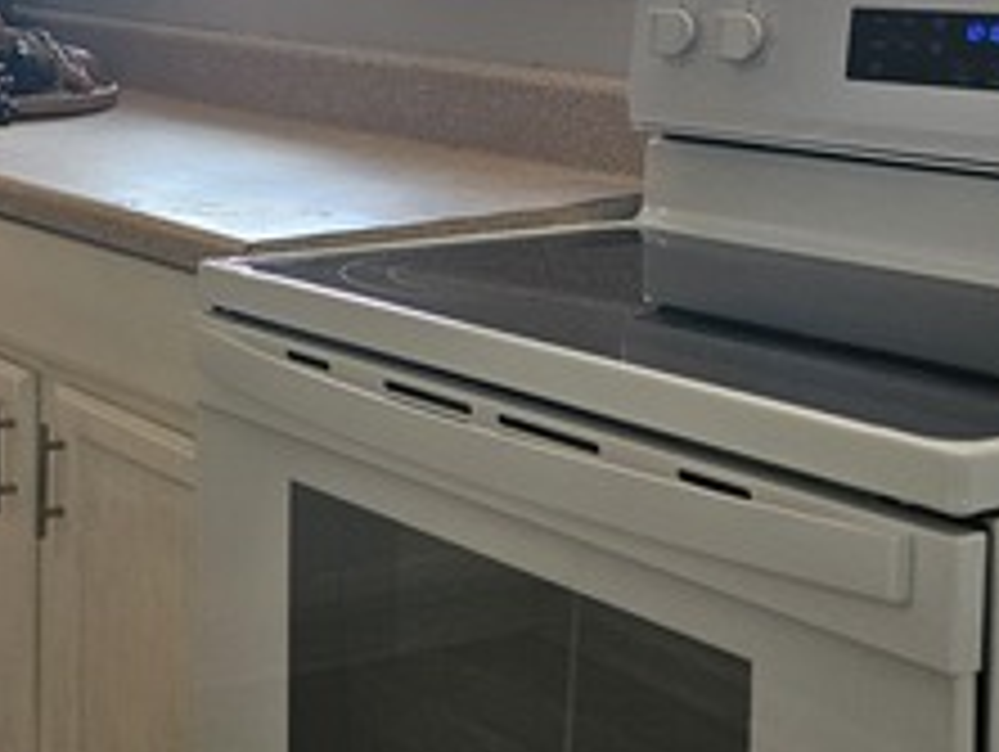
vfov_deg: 20.9
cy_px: 77
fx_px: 1993
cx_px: -97
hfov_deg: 26.0
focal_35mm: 69
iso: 400
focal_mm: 5.4
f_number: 1.8
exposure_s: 1/359
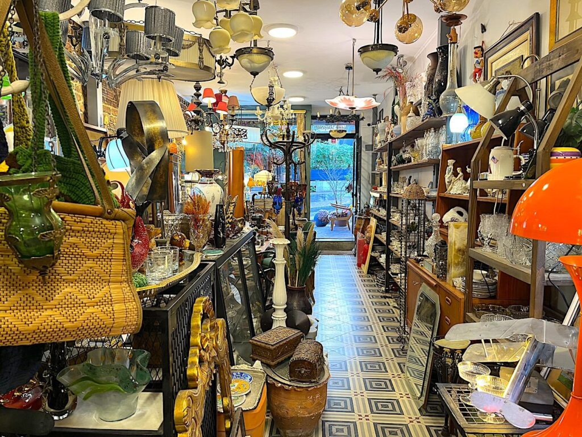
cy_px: 218
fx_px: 437
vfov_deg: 53.1
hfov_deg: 67.3
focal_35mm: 26
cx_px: 291
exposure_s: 1/50
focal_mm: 5.1
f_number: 1.6
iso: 100
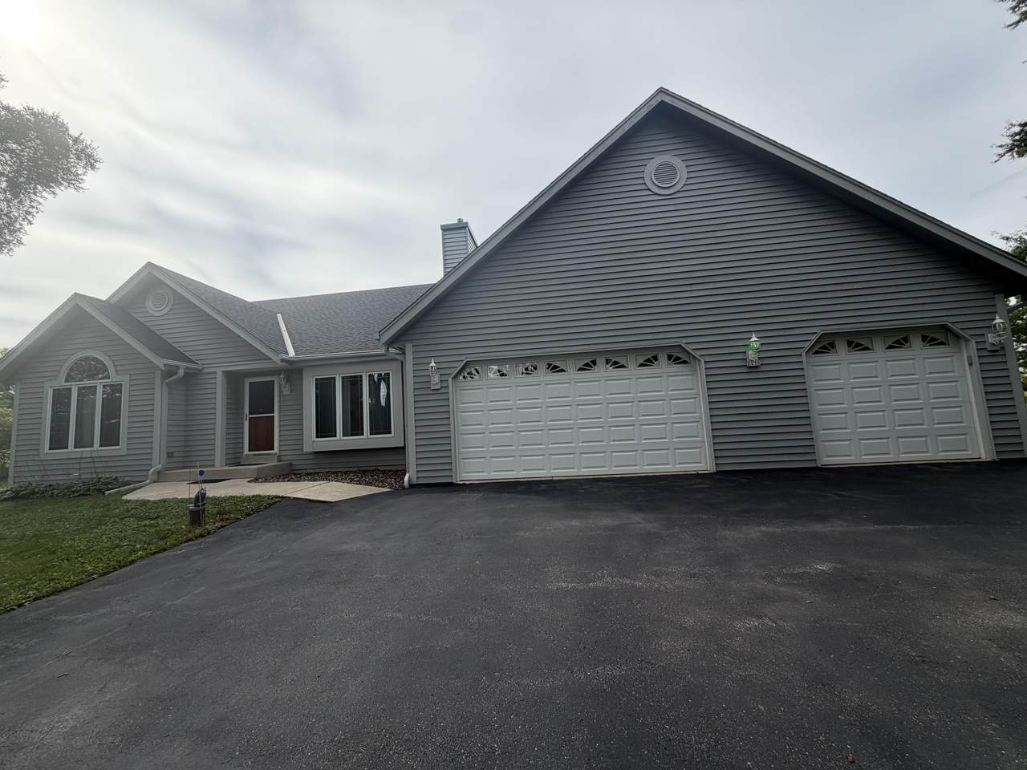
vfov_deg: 85.7
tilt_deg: +5.8
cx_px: 514
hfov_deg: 102.1
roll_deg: +3.5
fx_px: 415
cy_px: 385
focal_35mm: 14
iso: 32
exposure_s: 1/770
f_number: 2.2
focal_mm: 2.22
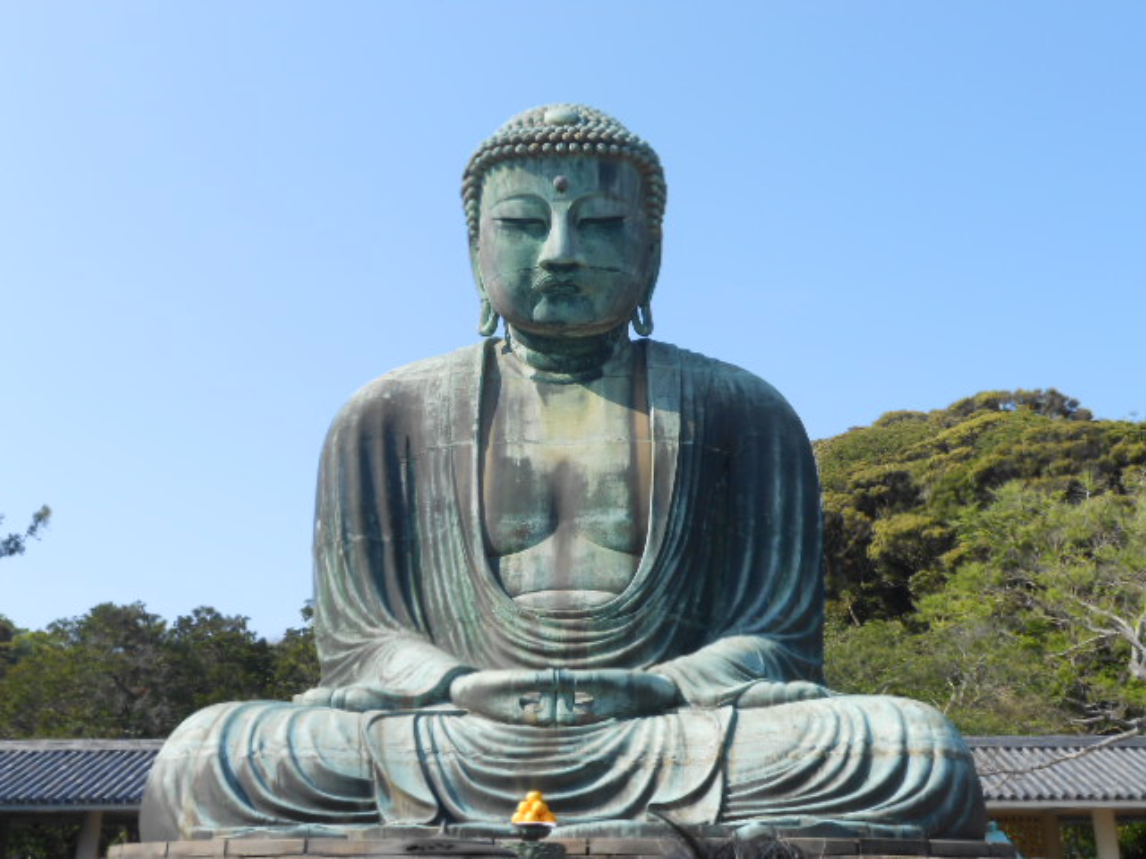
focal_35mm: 38
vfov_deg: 37.7
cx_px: 573
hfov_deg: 49.0
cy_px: 430
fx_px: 1258
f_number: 4.2
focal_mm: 6.8
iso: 80
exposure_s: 1/400
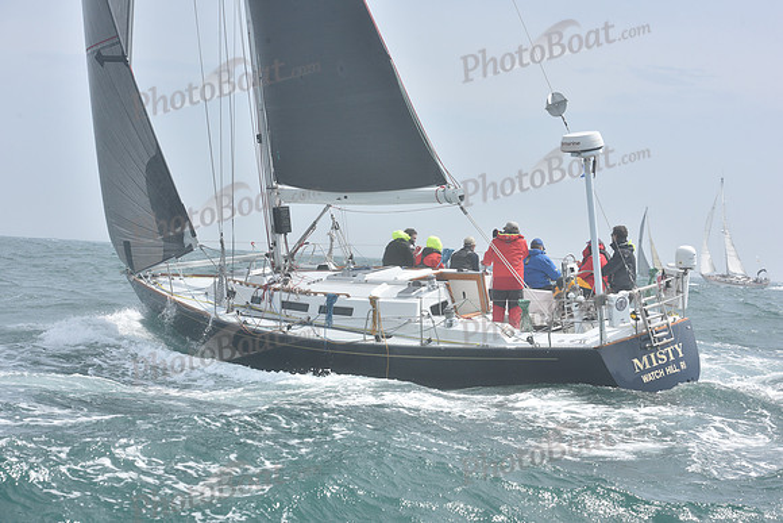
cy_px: 262
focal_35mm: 70
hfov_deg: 28.8
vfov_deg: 19.5
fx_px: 1523
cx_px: 392
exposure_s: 1/800
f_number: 10
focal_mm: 70
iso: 320
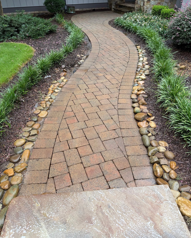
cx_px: 96
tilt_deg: -36.8
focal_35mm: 26
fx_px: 184
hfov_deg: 54.9
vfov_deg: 66.0
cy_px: 122
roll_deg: +0.1
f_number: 1.78
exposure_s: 1/121
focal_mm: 6.76
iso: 80
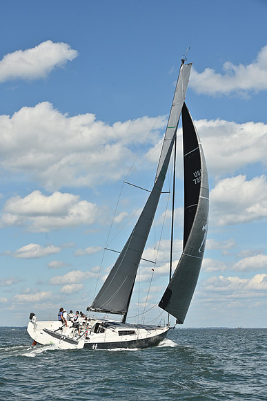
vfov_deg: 28.8
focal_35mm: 70
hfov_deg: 19.5
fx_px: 778
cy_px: 200
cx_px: 134
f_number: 10
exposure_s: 1/1000
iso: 250
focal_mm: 70
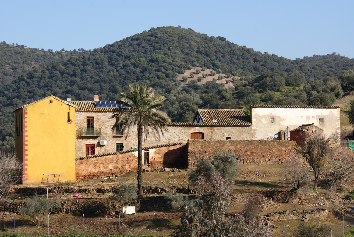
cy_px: 118
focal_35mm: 105
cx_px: 177
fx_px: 1034
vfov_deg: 13.1
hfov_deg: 19.4
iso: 100
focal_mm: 70
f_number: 9
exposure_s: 1/160
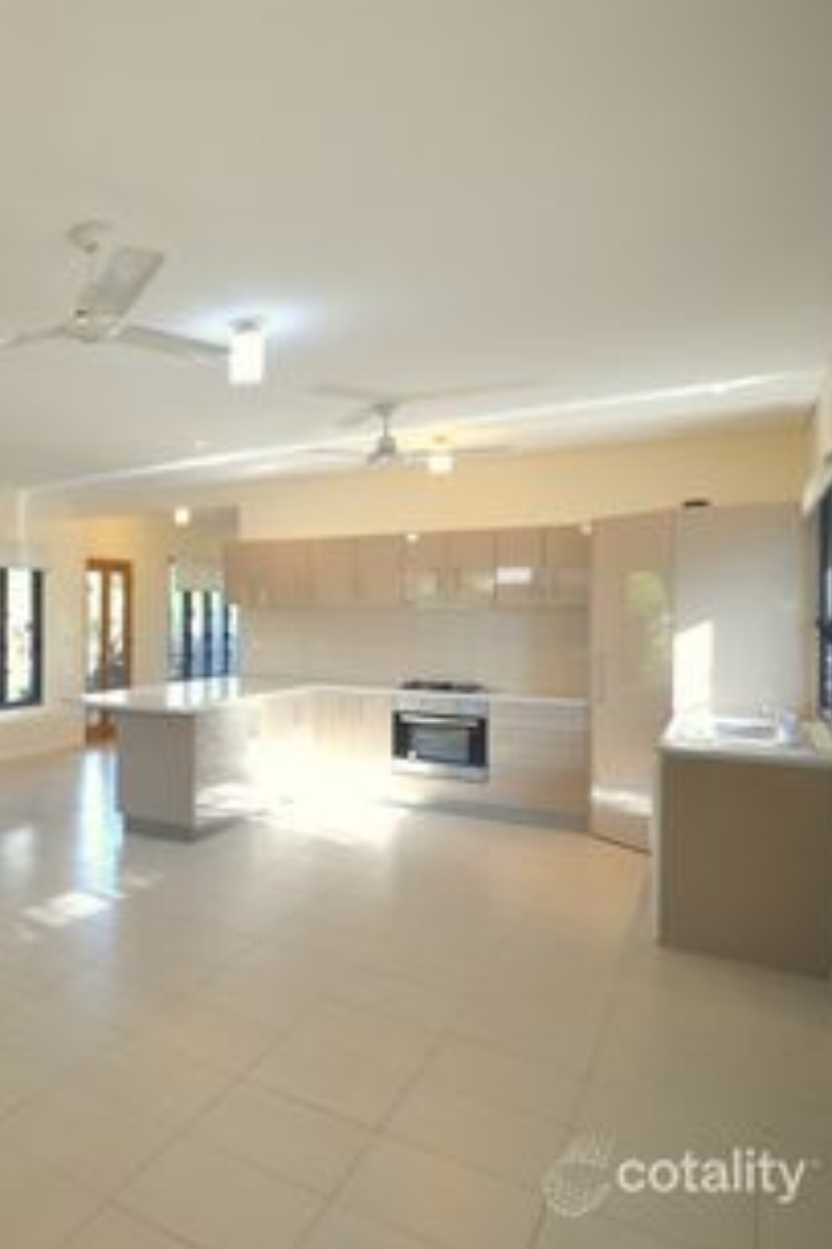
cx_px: -86
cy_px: 618
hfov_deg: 42.9
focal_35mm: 23
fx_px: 797
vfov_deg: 76.1
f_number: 4
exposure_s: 1/60
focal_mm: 10
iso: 400
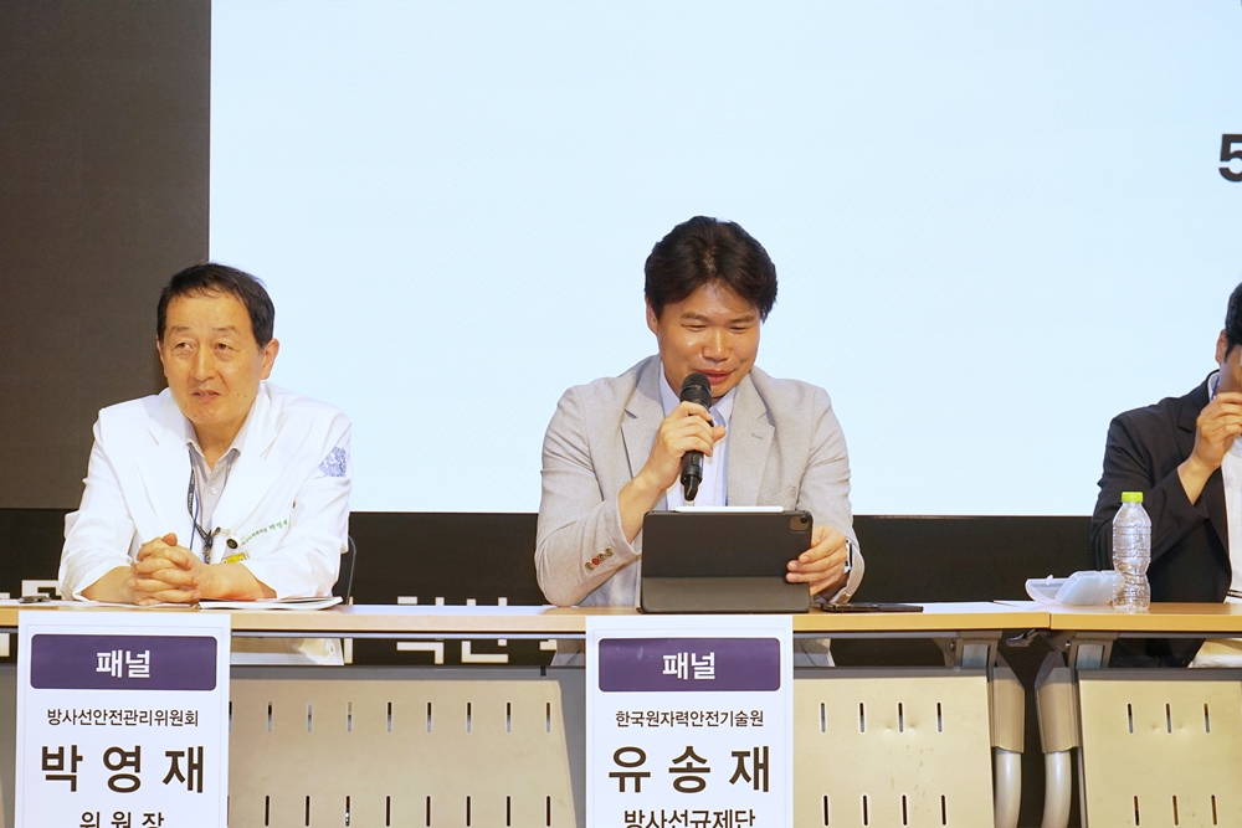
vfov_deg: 19.5
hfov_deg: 28.8
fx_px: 2415
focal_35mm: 70
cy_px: 414
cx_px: 621
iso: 400
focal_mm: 70
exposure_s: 1/100
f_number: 7.1
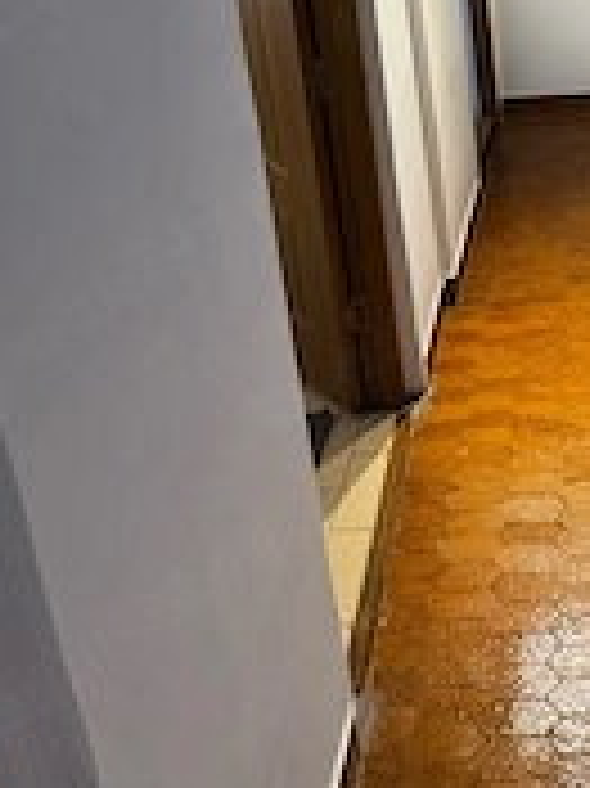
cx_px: 567
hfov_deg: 39.7
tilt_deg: -12.3
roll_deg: +3.9
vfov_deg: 46.5
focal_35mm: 32
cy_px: -18
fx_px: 728
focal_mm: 2.22
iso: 200
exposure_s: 1/50
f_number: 2.2
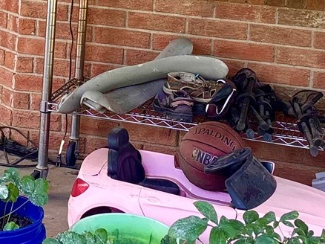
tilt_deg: -7.2
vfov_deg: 12.7
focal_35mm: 114
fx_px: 1070
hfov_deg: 17.1
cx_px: 65
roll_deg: -3.8
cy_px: -37
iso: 50
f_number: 1.6
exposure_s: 1/121
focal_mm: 5.96
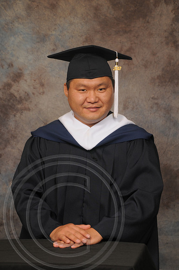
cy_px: 135
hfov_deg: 13.0
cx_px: 90
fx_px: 785
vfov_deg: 19.5
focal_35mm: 105
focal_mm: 70
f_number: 5.6
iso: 200
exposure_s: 1/60
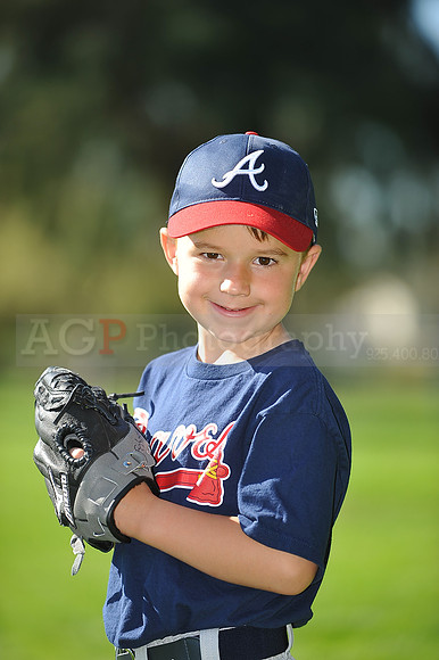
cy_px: 330
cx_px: 220
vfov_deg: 10.3
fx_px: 3662
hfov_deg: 6.9
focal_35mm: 200
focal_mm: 200
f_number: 4
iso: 200
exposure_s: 1/800
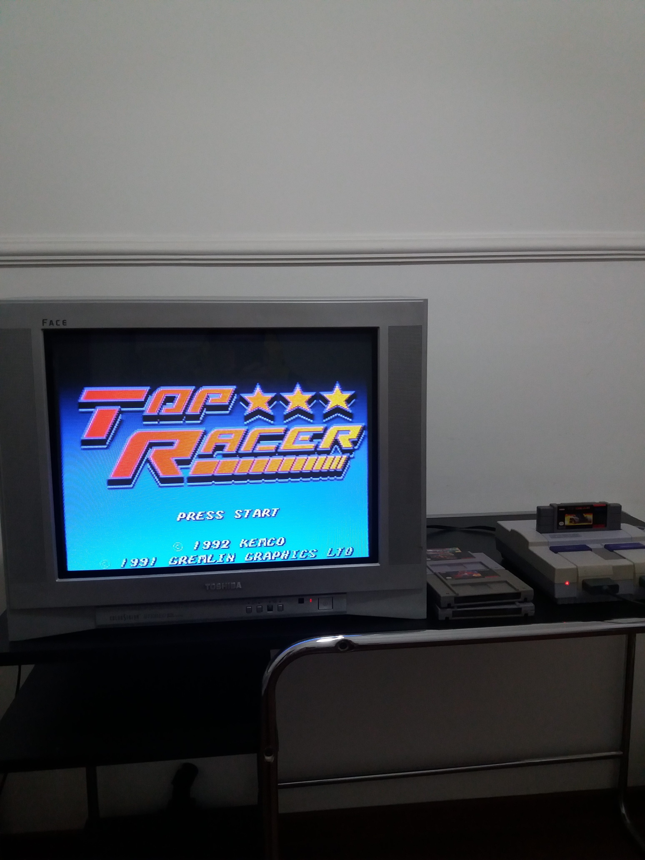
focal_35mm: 28
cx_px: 322
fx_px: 696
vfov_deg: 63.4
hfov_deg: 49.7
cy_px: 430
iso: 160
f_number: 1.9
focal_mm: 3.7
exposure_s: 1/30
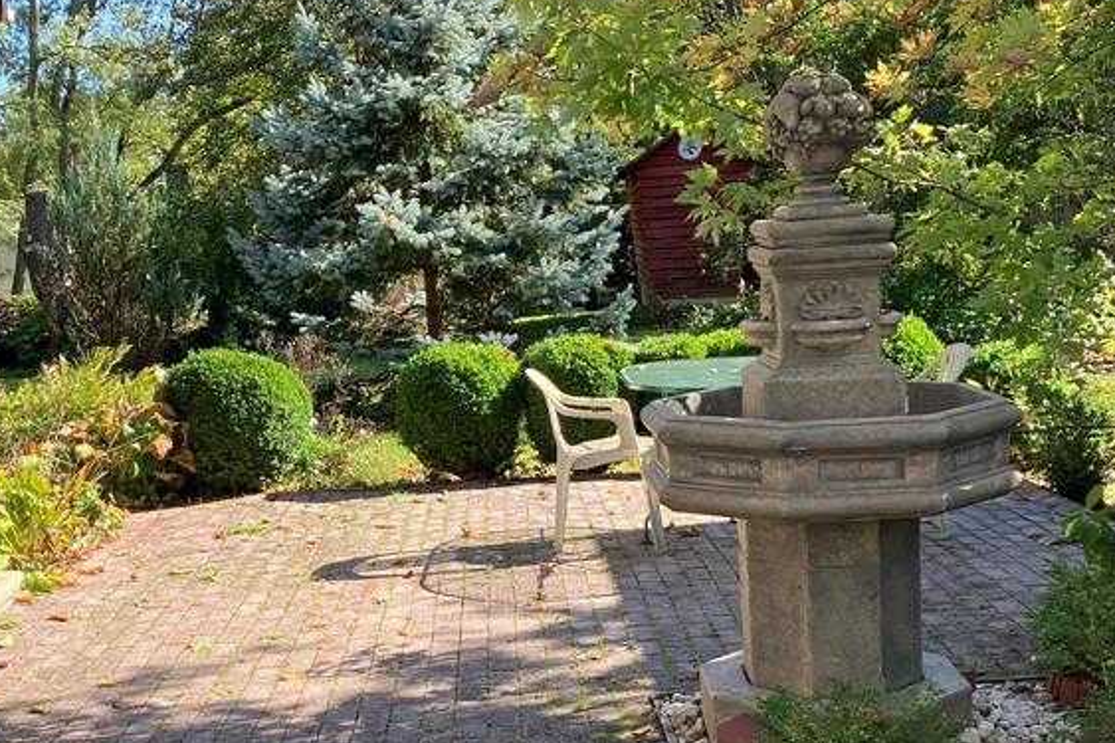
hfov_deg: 37.3
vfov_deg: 25.5
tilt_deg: -5.9
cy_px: 446
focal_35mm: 53
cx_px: 418
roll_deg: +4.1
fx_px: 1641
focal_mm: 3.99
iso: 32
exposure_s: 1/313
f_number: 1.8
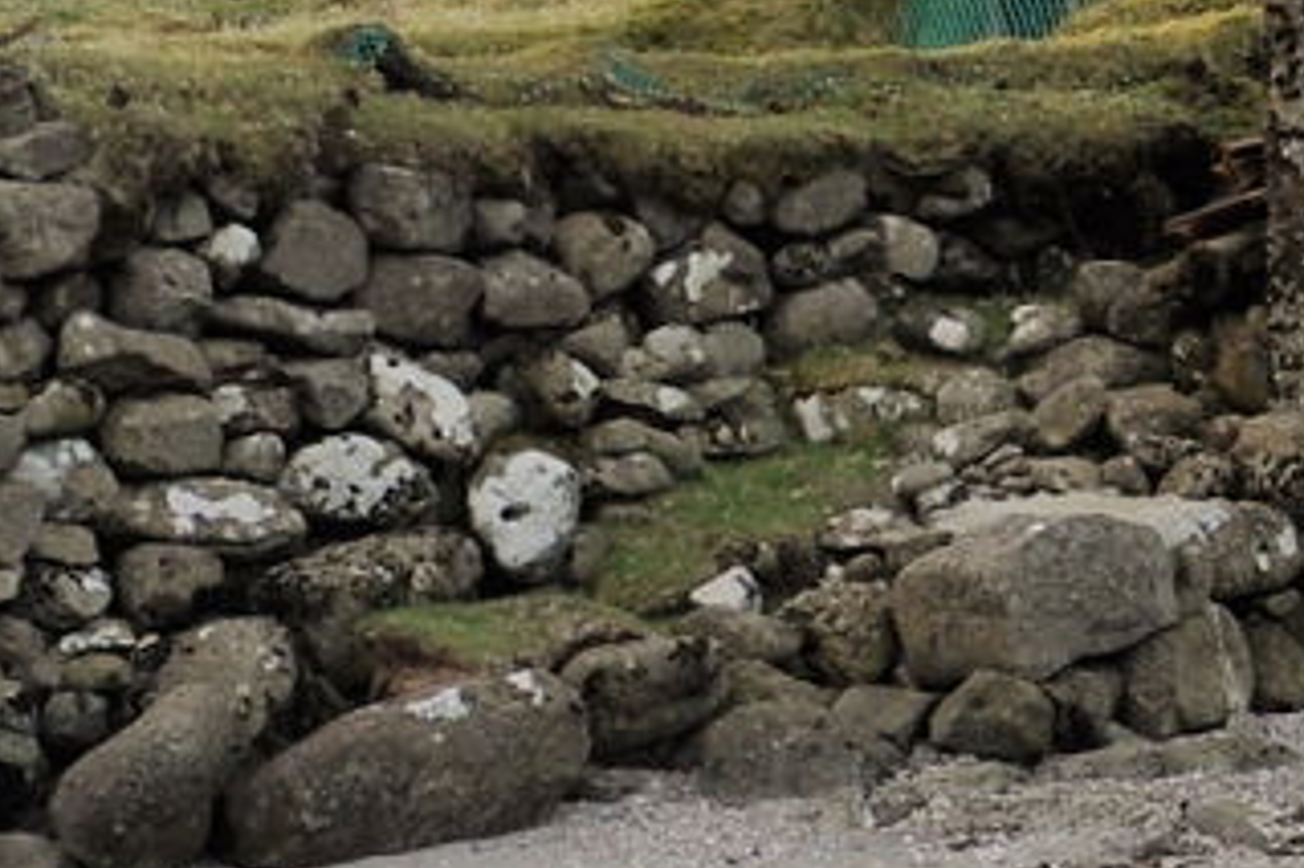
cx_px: -102
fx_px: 16291
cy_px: 2
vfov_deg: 3.0
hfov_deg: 4.6
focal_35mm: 450
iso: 200
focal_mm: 50
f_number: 6.3
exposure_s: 1/160
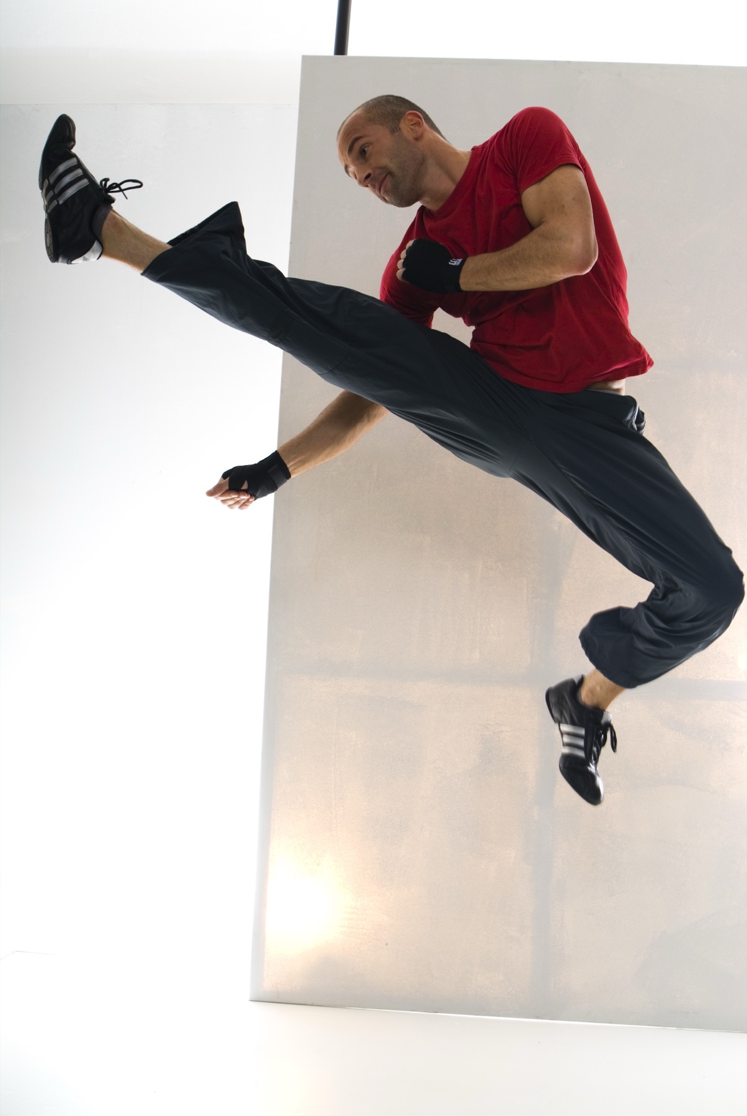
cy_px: 558
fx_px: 1303
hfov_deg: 32.0
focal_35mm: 42
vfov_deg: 46.3
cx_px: 374
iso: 100
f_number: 8
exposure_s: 1/200
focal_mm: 28
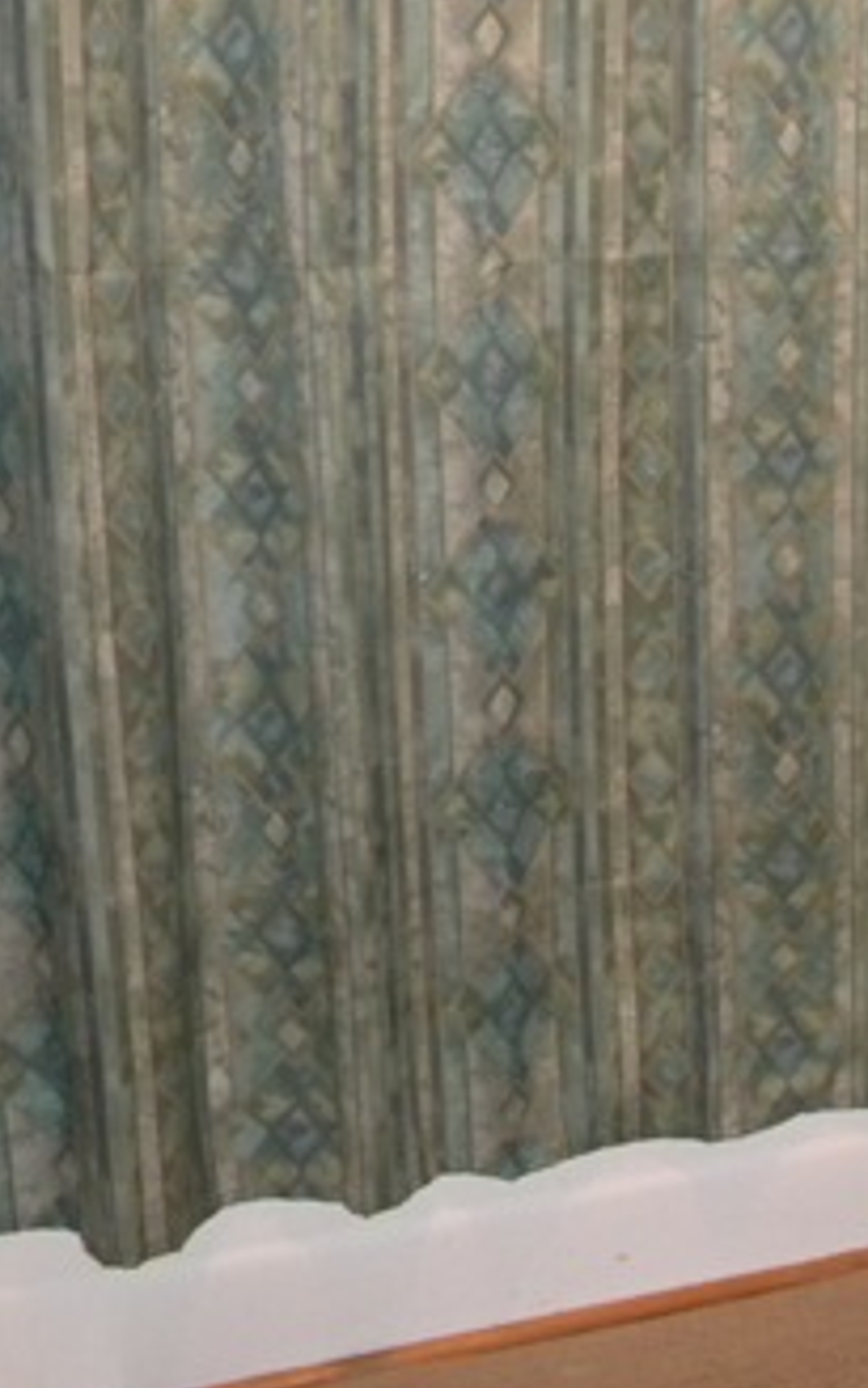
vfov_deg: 34.7
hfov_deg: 20.9
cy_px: 436
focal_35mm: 58
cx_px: 1042
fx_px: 2195
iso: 400
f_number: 3.5
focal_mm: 5
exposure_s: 1/26
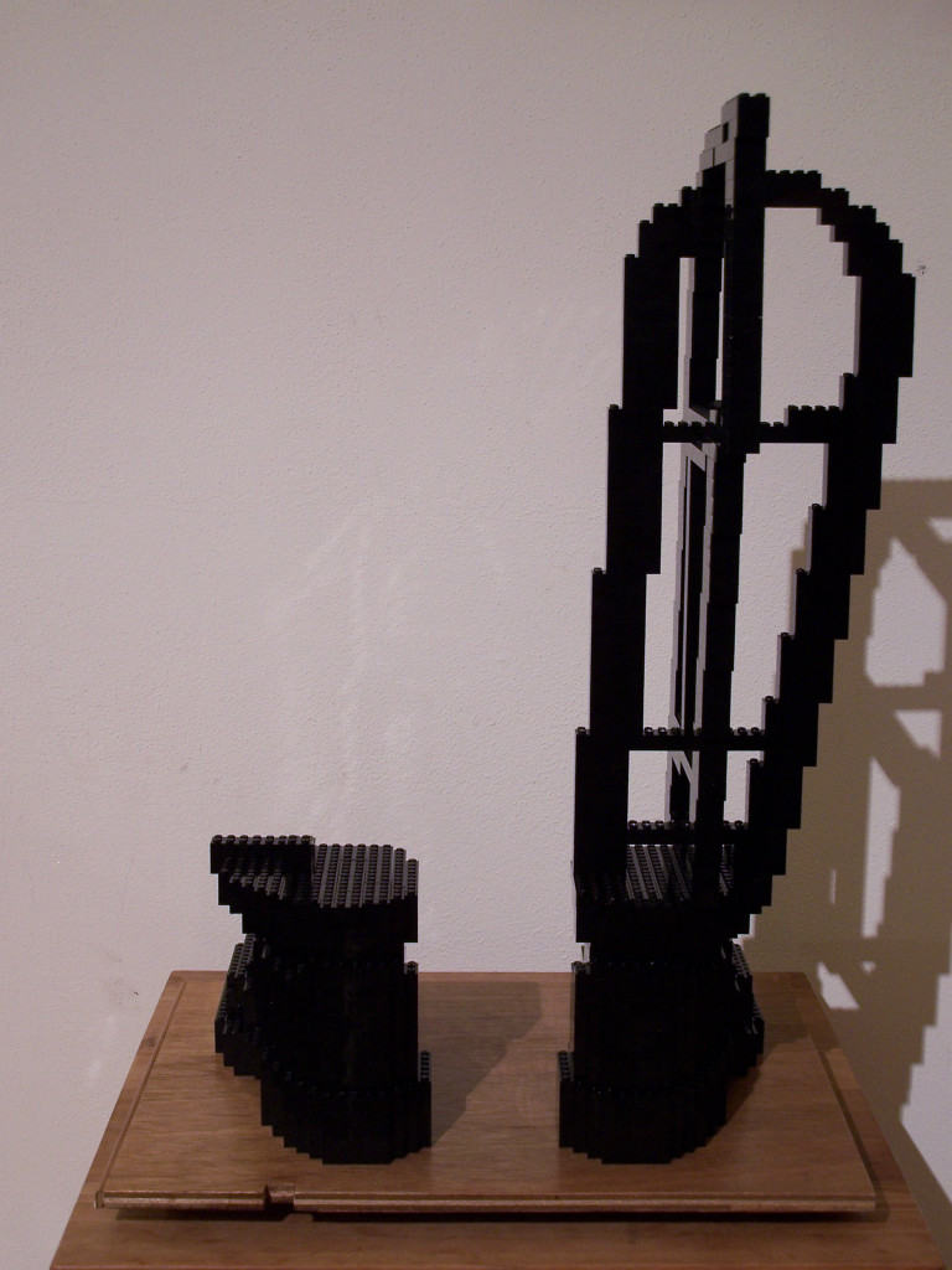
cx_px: 476
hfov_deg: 24.8
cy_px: 635
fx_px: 2163
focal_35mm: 59
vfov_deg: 32.7
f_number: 3.1
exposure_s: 1/2
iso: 80
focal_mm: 9.8
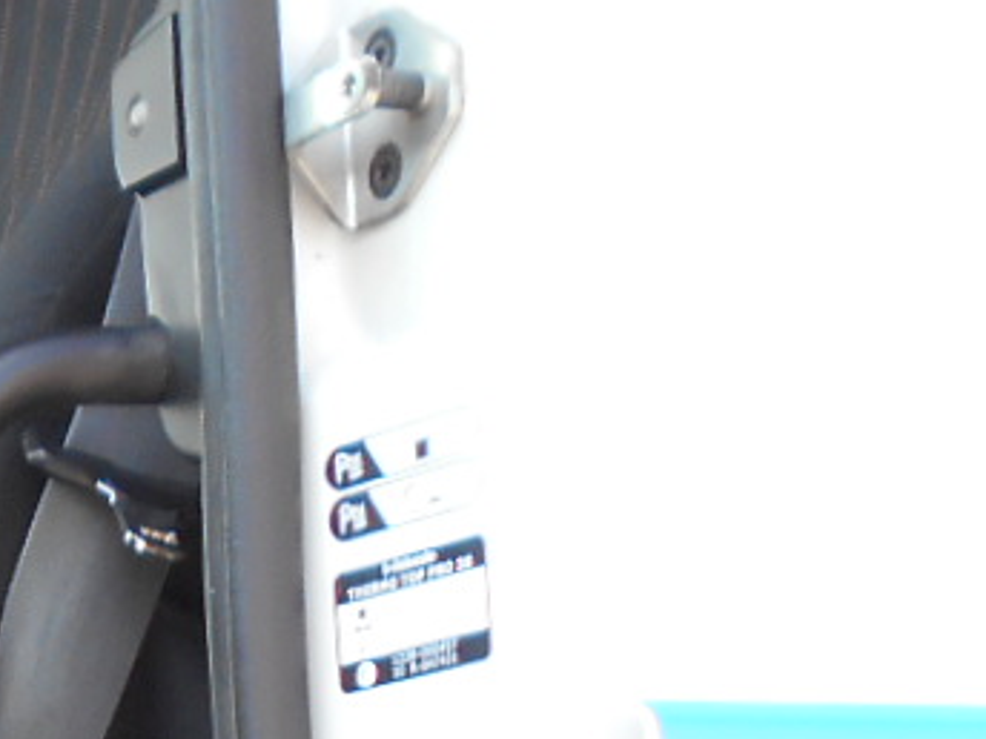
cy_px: 914
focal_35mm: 121
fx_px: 3447
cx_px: -926
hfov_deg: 14.0
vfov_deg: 12.0
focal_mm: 4.6
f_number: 3.2
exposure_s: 1/80
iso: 80
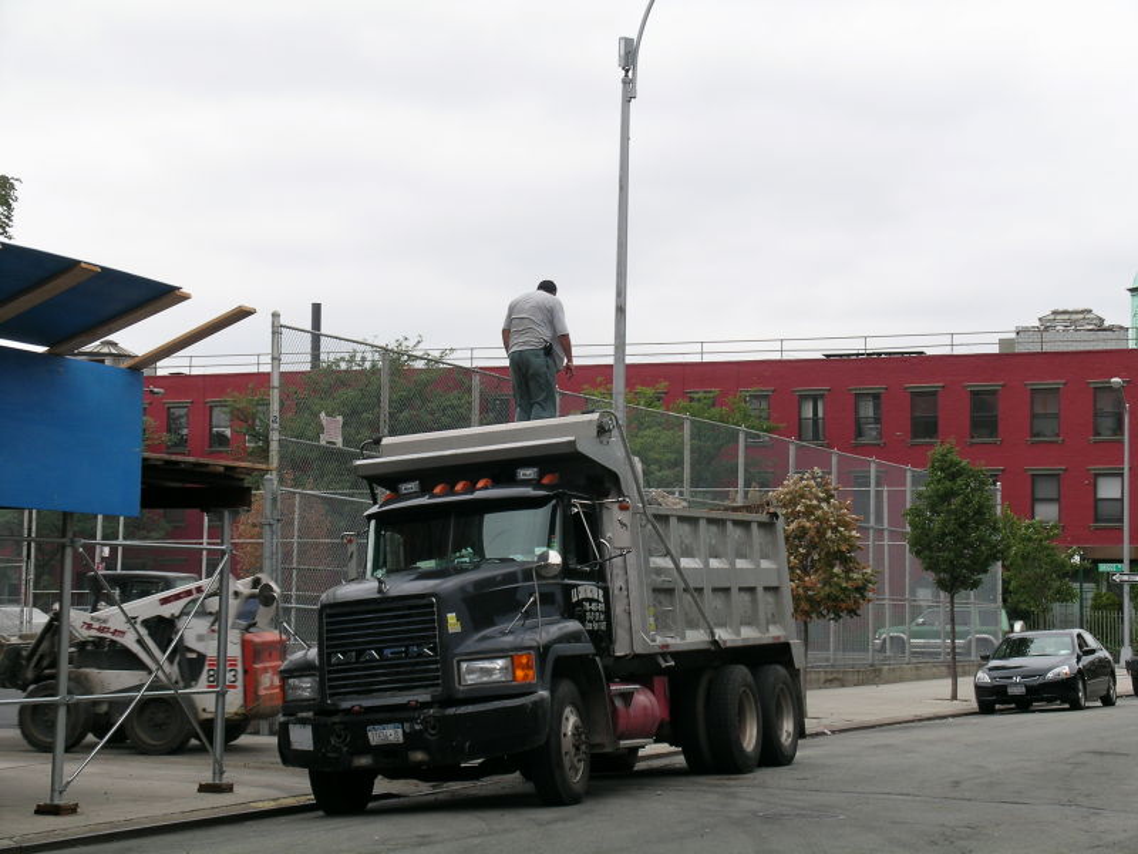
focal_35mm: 75
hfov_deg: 26.0
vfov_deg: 19.6
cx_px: 569
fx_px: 2466
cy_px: 427
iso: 50
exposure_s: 1/74.5
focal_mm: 15.6
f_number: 5.7
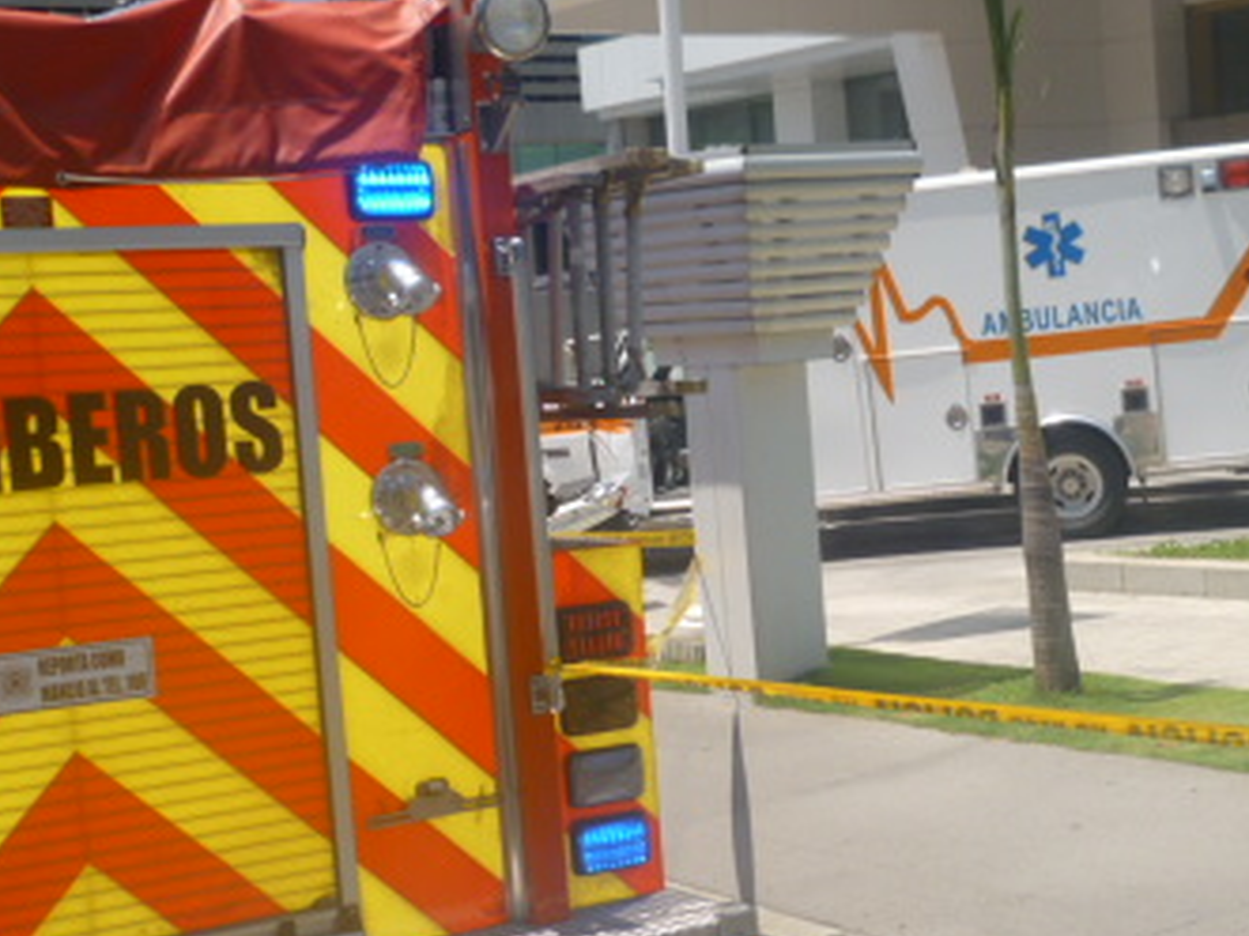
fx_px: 2164
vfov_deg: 24.4
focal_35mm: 60
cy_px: 536
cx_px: 894
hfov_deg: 31.8
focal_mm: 5.5
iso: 80
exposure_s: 1/160
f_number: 8
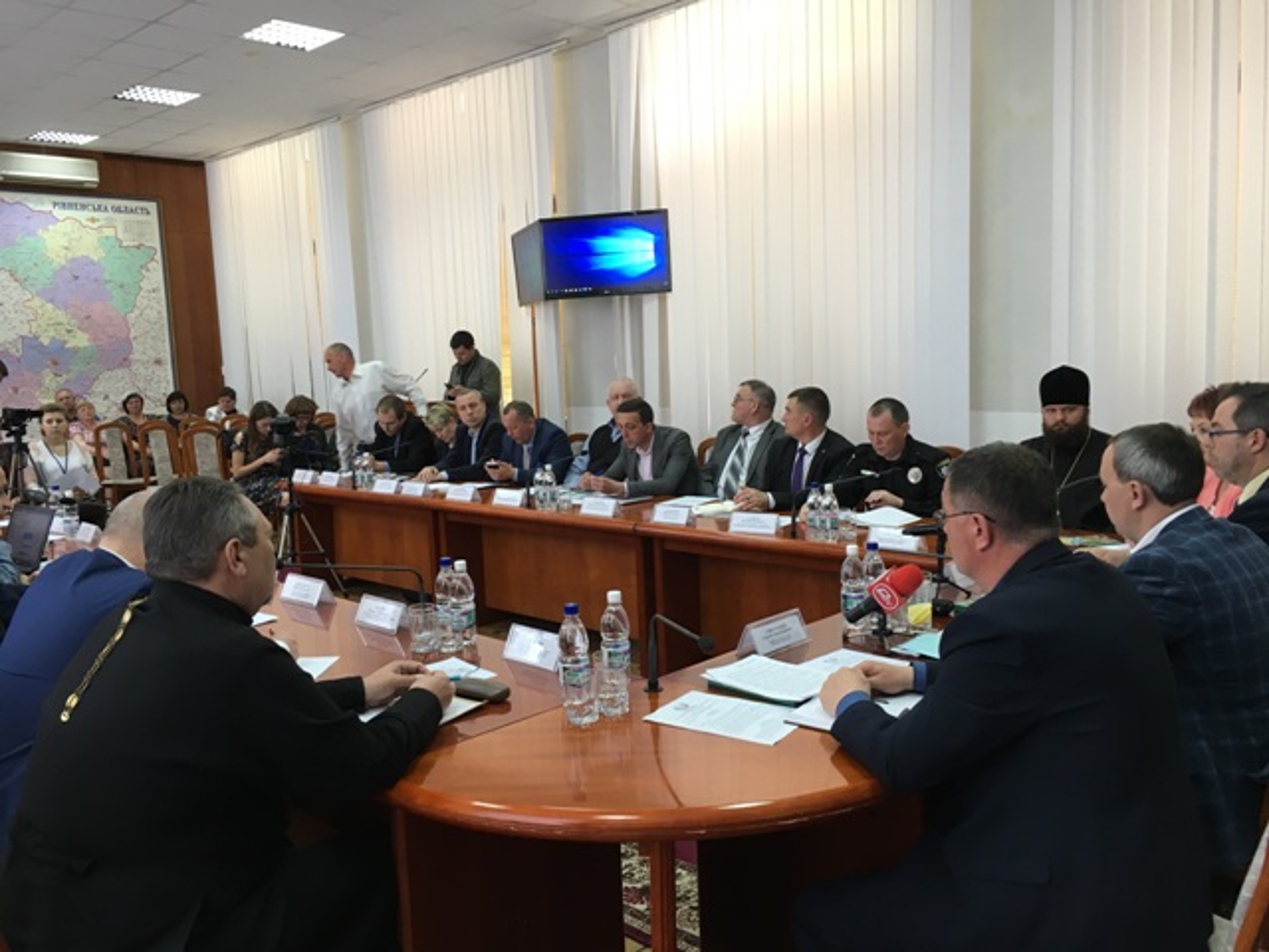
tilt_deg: -5.2
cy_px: 476
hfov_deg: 61.7
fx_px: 1063
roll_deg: +1.7
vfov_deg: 48.2
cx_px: 634
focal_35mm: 29
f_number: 2.2
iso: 80
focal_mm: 4.15
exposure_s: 1/33
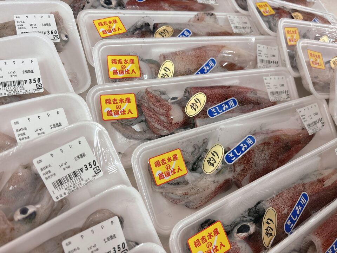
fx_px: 253
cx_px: 168
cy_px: 126
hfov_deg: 67.3
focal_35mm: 26
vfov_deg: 53.1
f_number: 1.6
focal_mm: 5.96
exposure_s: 1/60
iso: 80
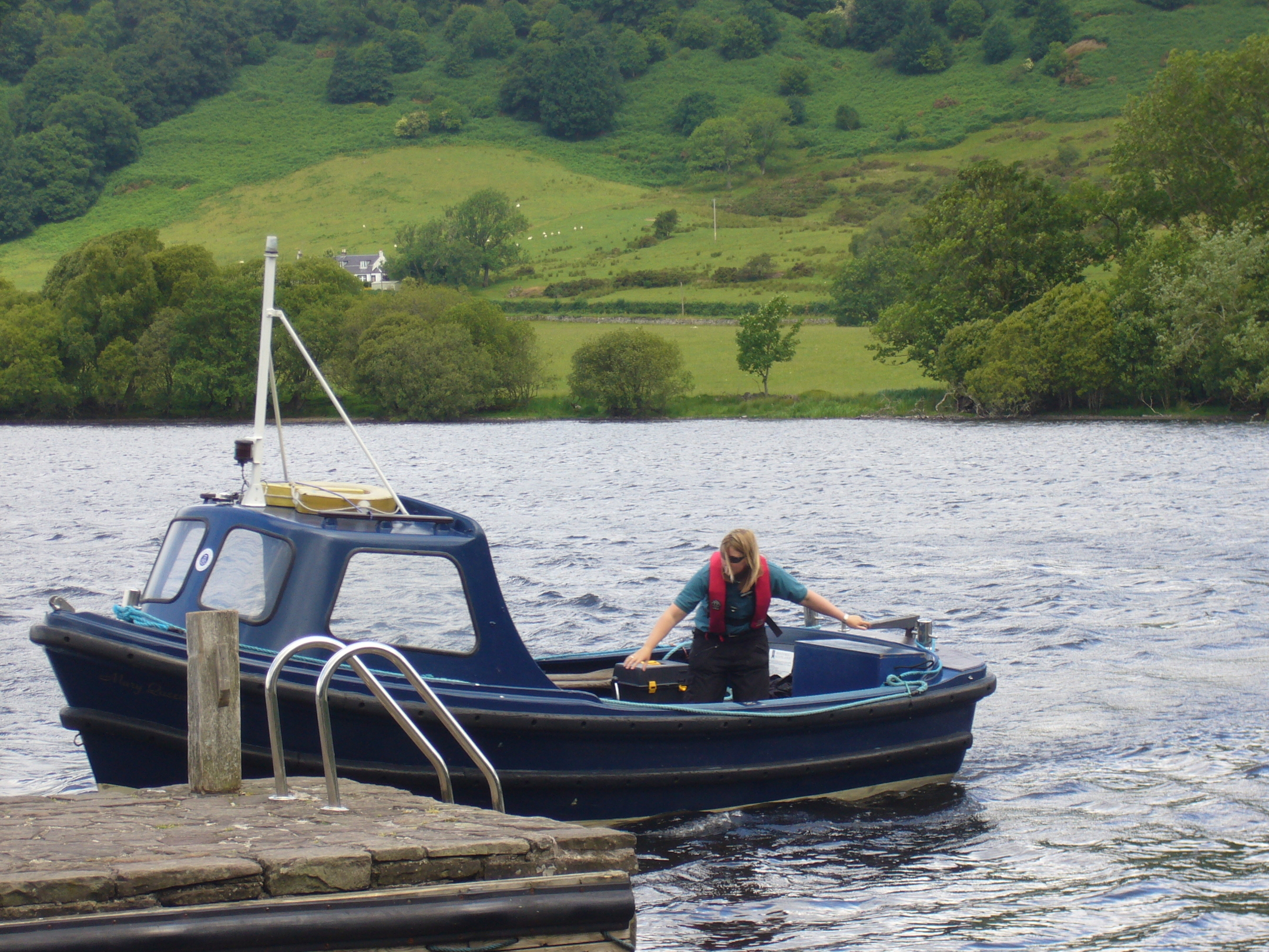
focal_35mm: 105
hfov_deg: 18.7
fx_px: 3849
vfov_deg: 14.1
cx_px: 634
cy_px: 476
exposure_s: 1/125
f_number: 5
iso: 80
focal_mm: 17.4
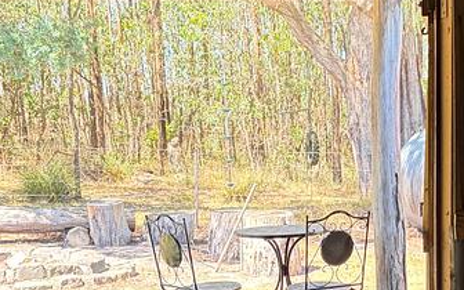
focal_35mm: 51
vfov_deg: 25.0
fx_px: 645
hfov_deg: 38.8
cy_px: 219
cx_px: 331
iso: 125
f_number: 1.6
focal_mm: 5.96
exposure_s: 1/136
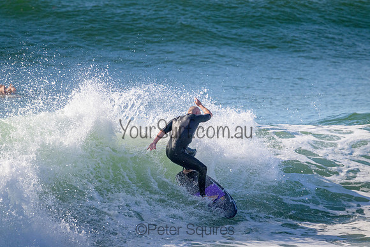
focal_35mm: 800
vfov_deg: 1.7
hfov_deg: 2.6
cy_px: 124
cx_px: 185
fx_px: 8224
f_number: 11
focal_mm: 800
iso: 1100
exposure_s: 1/2000
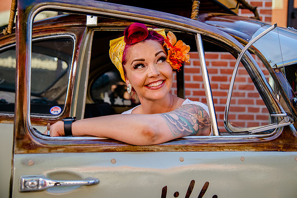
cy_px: 92
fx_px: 443
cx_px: 154
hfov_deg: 37.1
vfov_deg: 25.2
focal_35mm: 54
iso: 500
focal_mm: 50
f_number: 4
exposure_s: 1/320
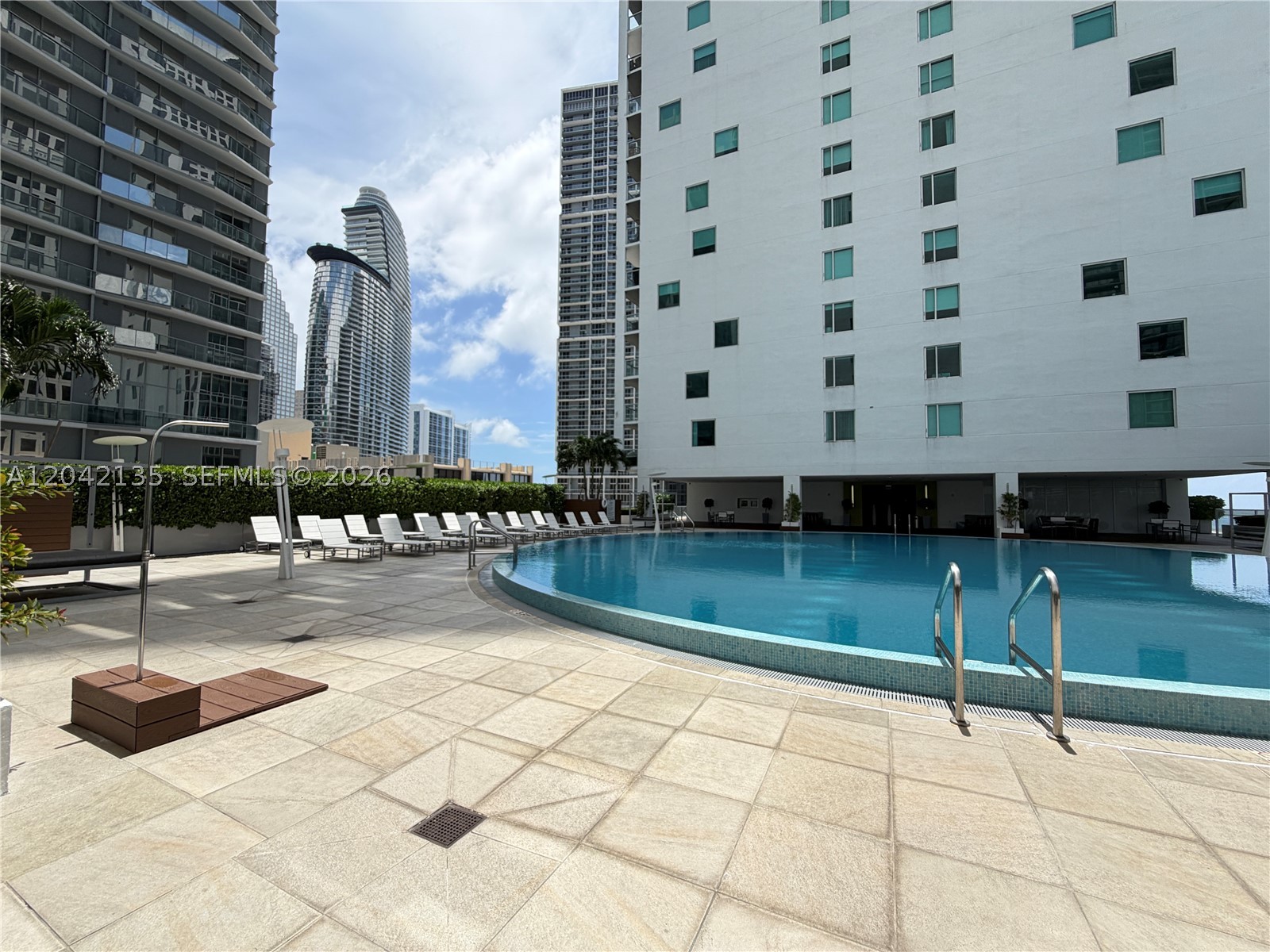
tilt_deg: +3.5
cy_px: 476
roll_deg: -0.6
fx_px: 514
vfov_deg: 85.7
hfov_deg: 102.1
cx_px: 635
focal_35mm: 14
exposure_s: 1/985
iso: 20
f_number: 2.2
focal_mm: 2.22
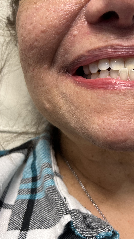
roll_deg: -11.2
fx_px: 240
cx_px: 125
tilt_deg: -23.2
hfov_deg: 29.7
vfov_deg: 52.8
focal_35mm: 38
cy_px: 119
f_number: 1.6
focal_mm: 5.1
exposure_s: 1/100
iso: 125
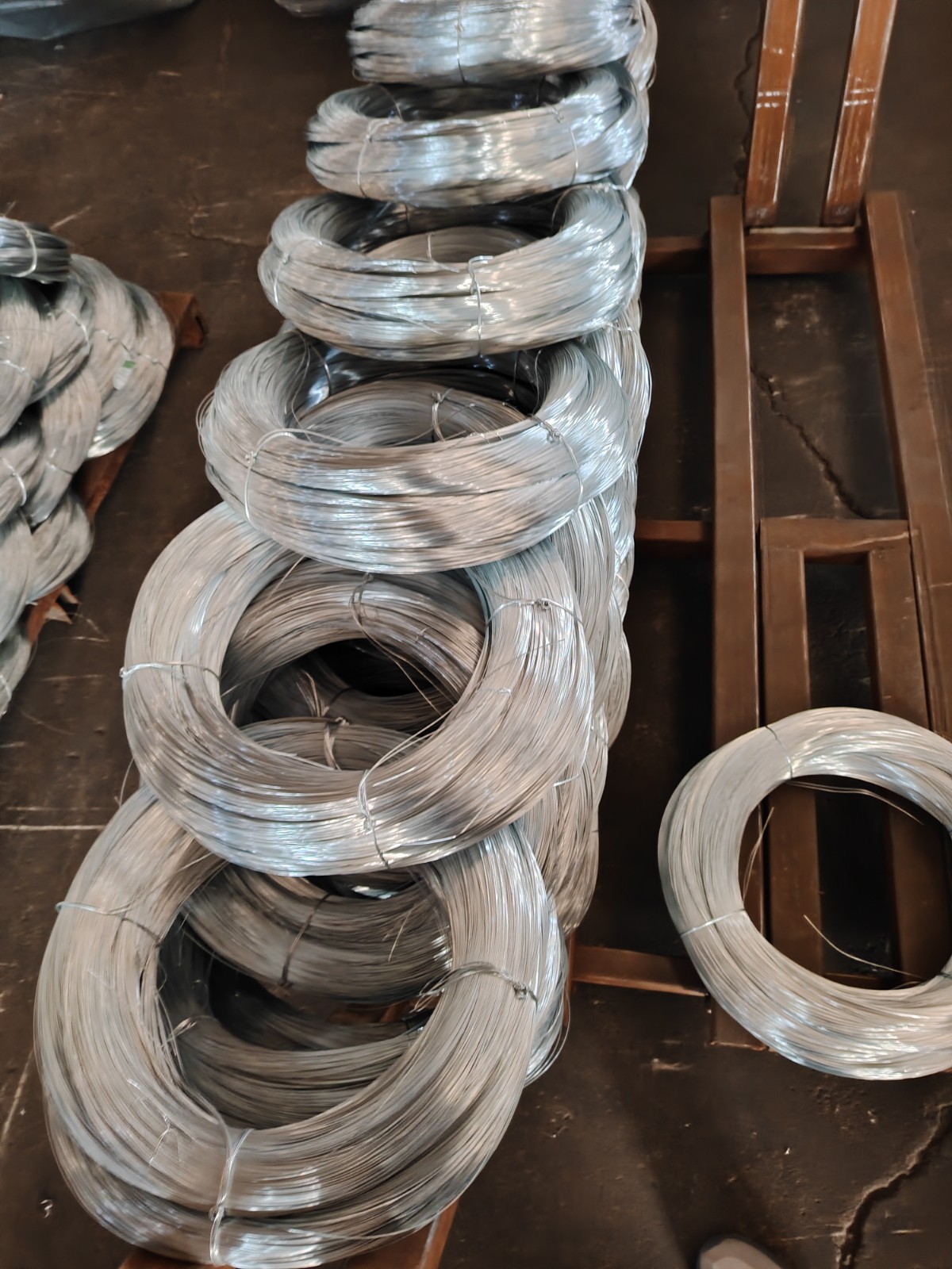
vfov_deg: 73.9
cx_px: 476
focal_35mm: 23
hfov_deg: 58.9
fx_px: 843
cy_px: 634
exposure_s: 1/33
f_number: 1.8
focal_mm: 5.25
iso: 1000
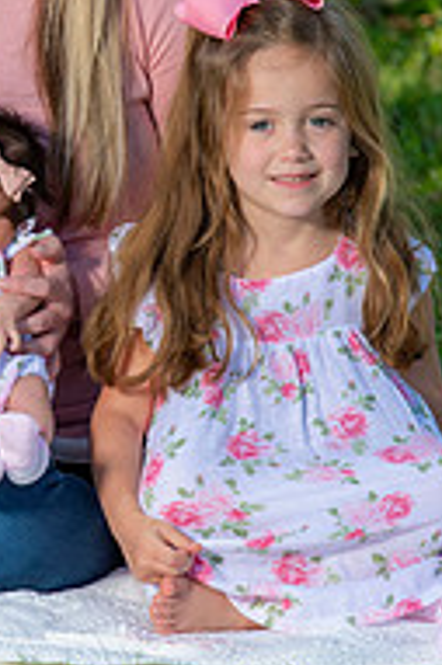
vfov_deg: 4.7
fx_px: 8025
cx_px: -5
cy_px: 212
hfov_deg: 3.2
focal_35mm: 435
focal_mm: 185
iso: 100
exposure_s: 1/160
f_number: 5.6
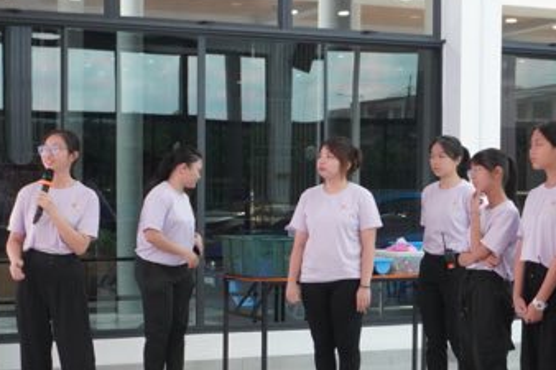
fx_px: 1416
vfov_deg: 14.9
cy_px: 215
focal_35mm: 92
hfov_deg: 22.2
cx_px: 321
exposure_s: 1/160
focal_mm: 43
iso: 6400
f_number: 5.6
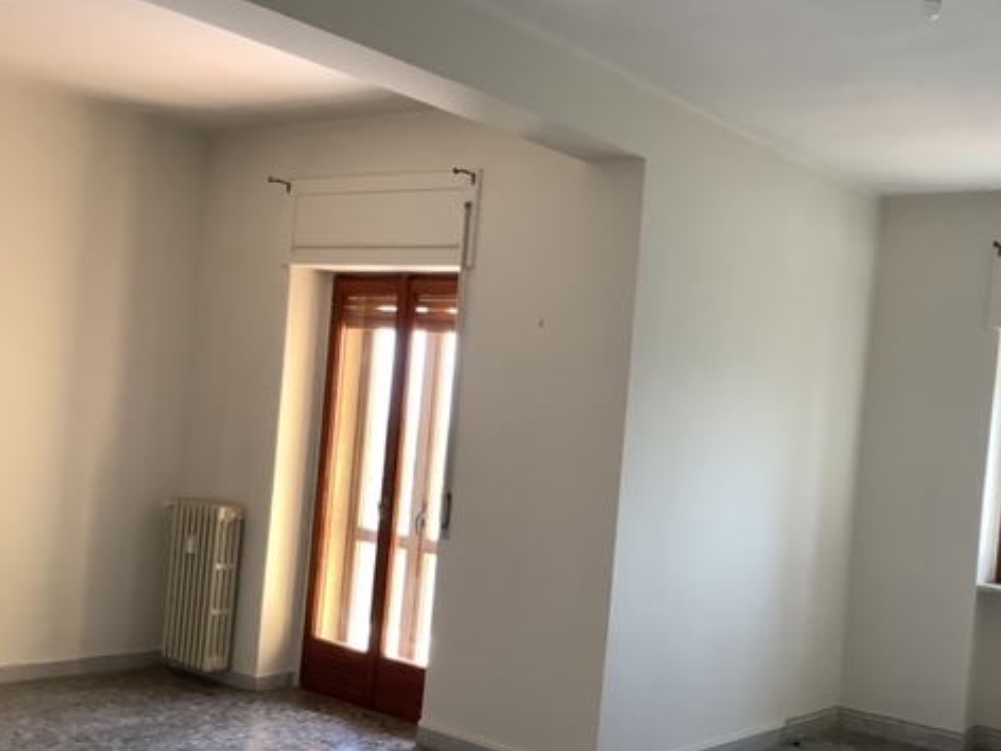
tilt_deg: -2.1
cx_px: 653
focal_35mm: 42
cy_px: 454
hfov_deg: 44.3
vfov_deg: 34.2
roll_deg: -5.6
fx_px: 1215
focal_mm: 3.3
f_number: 2.4
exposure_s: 1/100
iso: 80
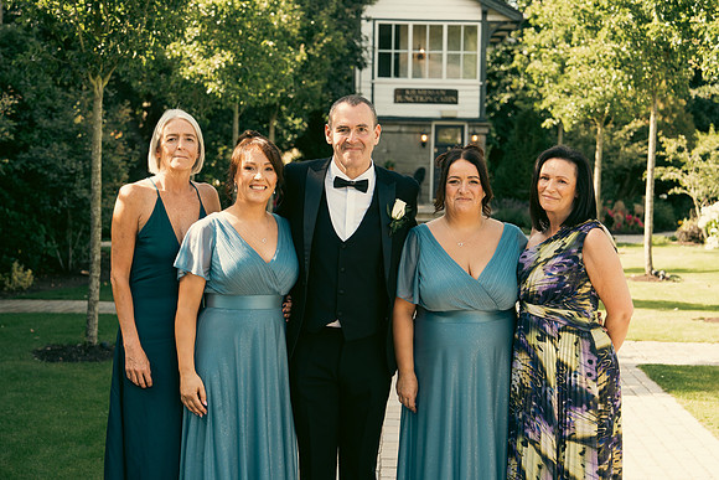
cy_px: 240
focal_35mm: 70
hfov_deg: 28.8
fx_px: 1398
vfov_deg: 19.5
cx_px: 360
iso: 250
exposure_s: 1/250
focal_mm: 70
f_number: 5
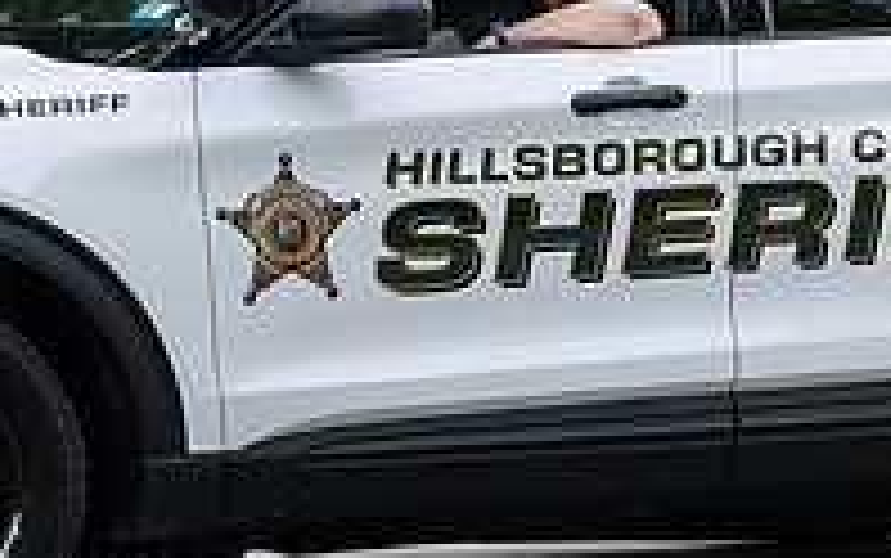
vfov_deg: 5.1
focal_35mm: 260
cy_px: 144
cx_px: 1326
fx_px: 6317
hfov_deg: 7.9
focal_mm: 53
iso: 1000
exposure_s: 1/1600
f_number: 4
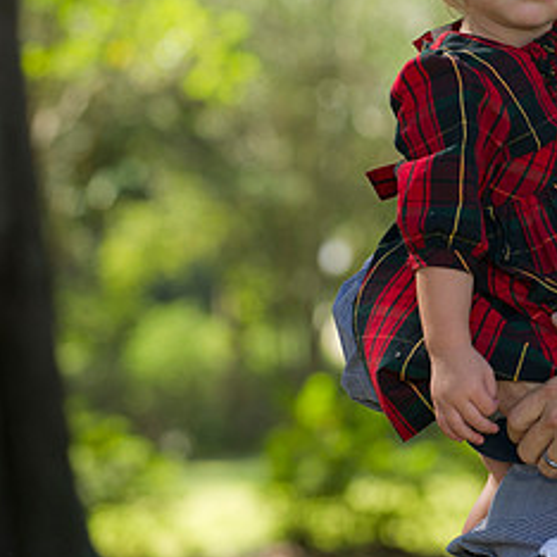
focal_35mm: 274
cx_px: 683
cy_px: 155
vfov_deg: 6.4
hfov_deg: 6.3
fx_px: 4988
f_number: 4
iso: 250
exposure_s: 1/160
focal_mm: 130
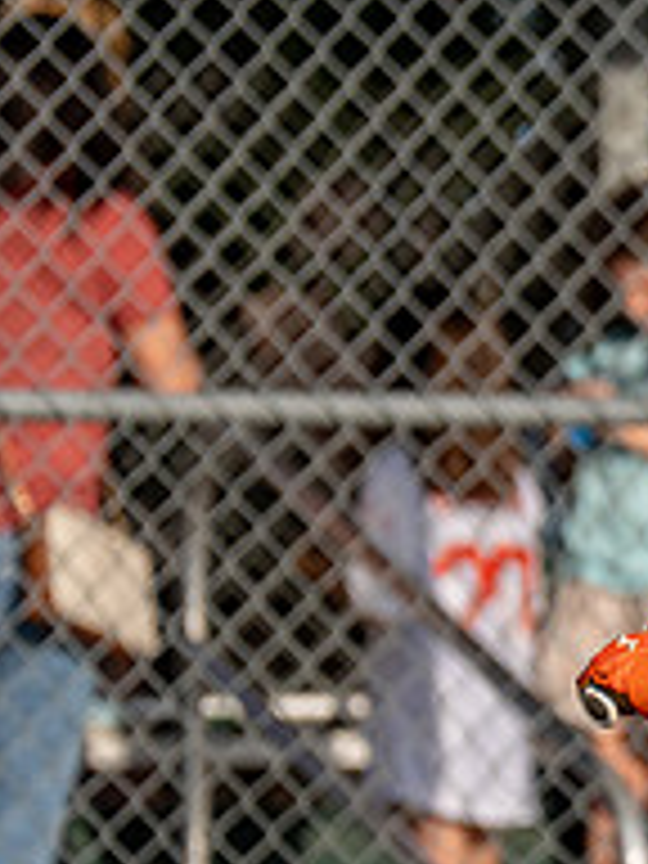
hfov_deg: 1.3
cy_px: 607
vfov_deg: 1.7
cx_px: 945
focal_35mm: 1139
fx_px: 28429
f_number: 2.8
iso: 160
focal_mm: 200
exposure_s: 1/3200
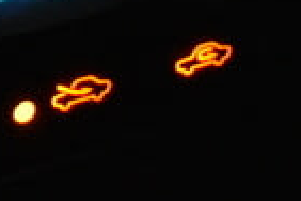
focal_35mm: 269
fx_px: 2249
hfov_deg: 7.6
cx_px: 41
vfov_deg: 5.0
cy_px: -175
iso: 3200
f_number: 4.2
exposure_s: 1/160
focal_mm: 28
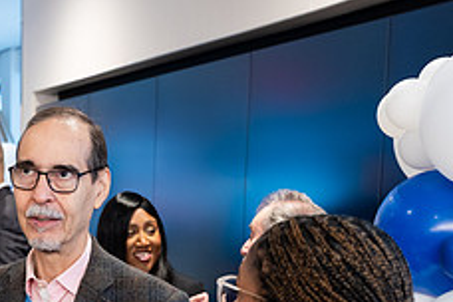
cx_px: 37
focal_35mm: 75
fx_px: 944
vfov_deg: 17.7
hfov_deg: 26.0
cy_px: 318
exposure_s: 1/160
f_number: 3.2
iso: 800
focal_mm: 28
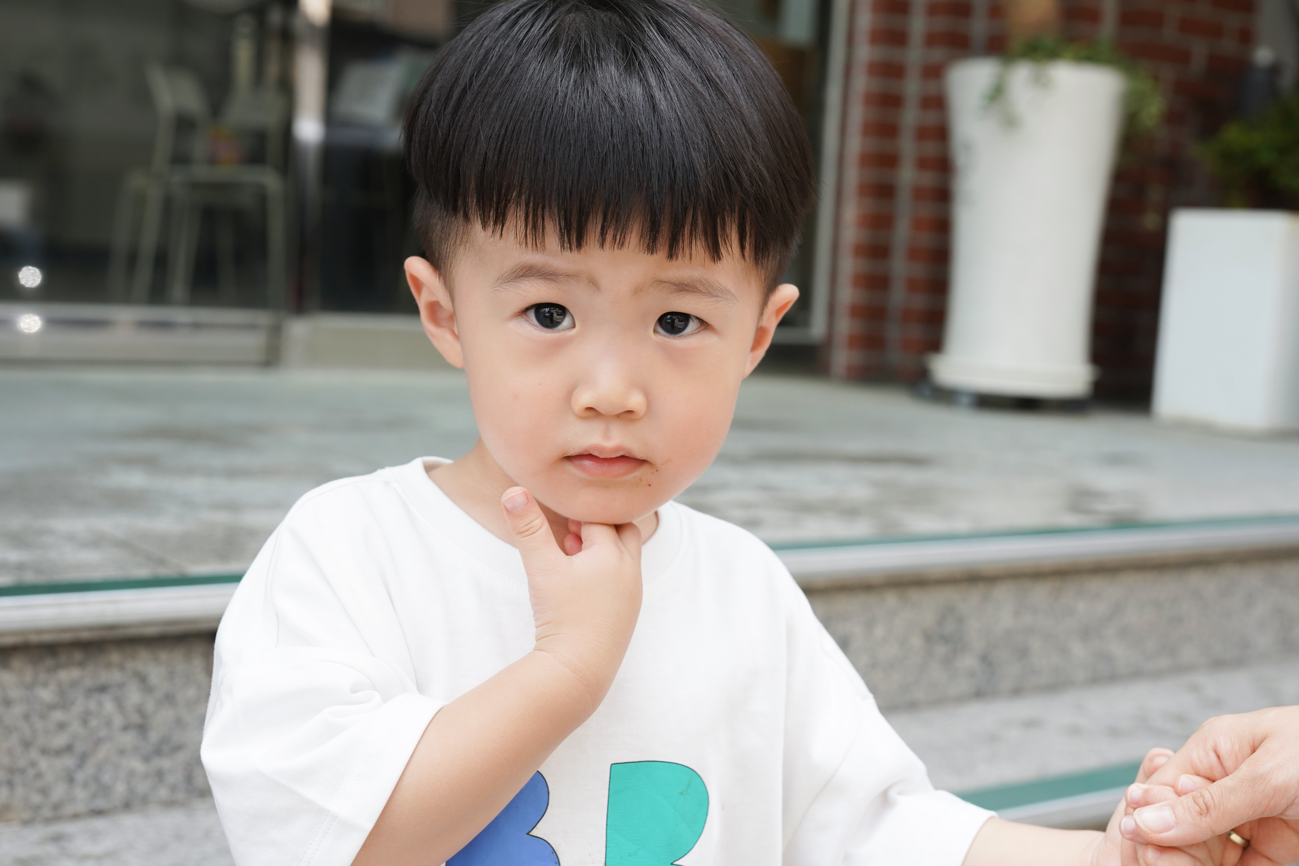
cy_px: 433
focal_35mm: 50
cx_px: 650
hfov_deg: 39.6
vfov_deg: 27.0
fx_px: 1804
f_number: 5.6
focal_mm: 50
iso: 800
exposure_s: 1/800
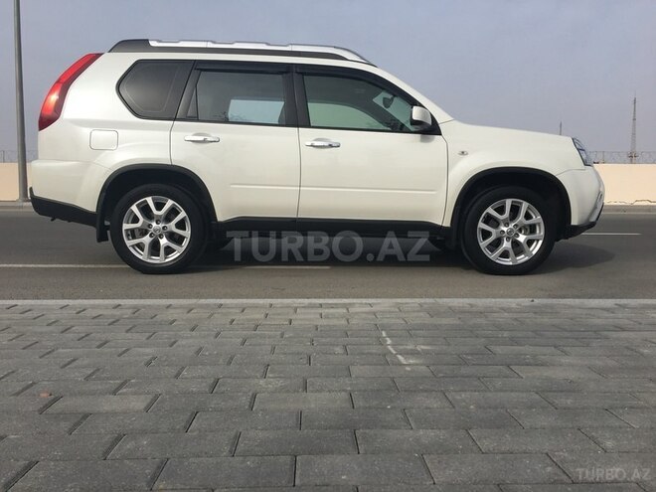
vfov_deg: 48.2
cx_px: 328
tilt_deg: -4.5
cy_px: 246
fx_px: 550
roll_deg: -0.1
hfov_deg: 61.7
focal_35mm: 29
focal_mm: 4.15
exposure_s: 1/2024
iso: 25
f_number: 2.2
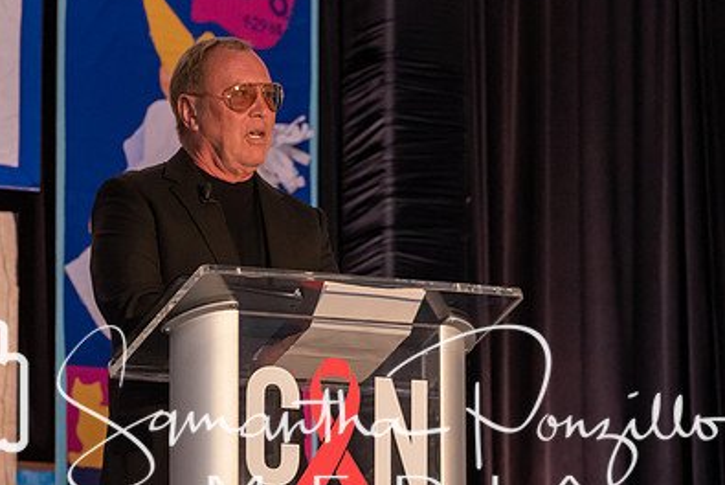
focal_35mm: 209
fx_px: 4212
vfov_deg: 6.6
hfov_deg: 9.8
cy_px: 254
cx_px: 290
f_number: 4.8
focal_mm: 95
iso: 2800
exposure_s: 1/60
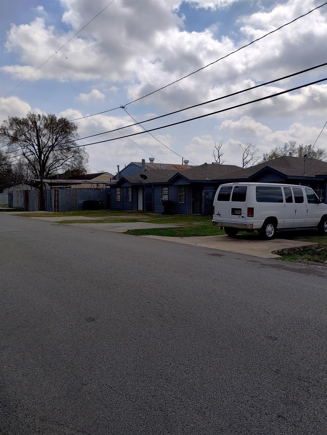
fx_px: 352
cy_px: 218
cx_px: 164
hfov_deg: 49.8
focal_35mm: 28
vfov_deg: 63.4
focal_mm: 4.27
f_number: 1.8
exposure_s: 1/1553
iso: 100
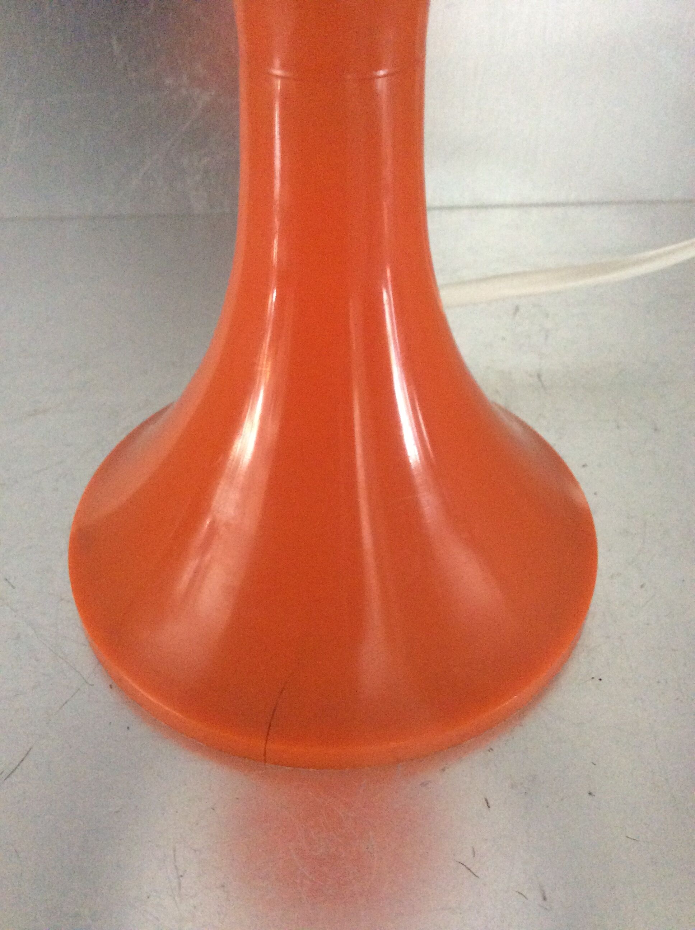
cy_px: 465
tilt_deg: -43.3
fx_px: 859
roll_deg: +1.0
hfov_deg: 44.1
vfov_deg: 56.9
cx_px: 348
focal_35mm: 32
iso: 250
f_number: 2.4
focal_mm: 3.3
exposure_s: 1/20
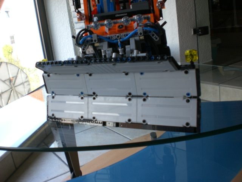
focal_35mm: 38
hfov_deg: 49.0
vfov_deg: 37.7
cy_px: 91
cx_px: 121
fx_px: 266
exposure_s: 1/125
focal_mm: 6.3
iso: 100
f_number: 3.1
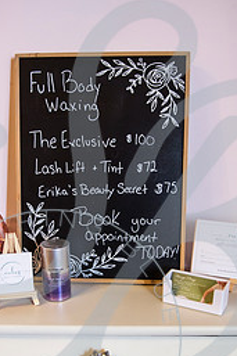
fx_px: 415
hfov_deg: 31.9
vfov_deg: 45.8
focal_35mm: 42
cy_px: 233
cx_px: 115
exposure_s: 1/125
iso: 1000
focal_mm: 24
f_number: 2.8
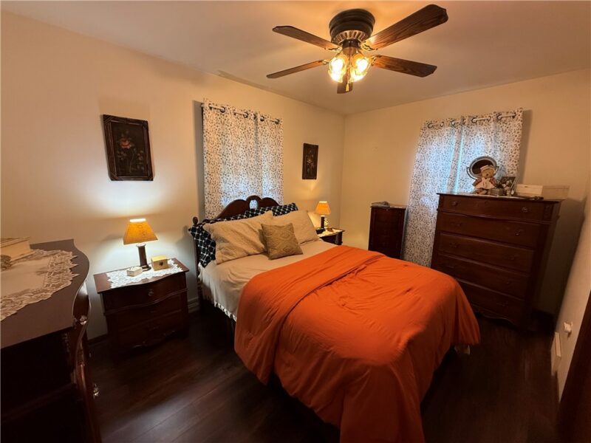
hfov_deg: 102.1
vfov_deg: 85.7
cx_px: 296
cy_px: 222
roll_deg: -0.4
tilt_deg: -10.6
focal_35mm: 14
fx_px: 239
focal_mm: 2.22
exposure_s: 1/120
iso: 320
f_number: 2.2
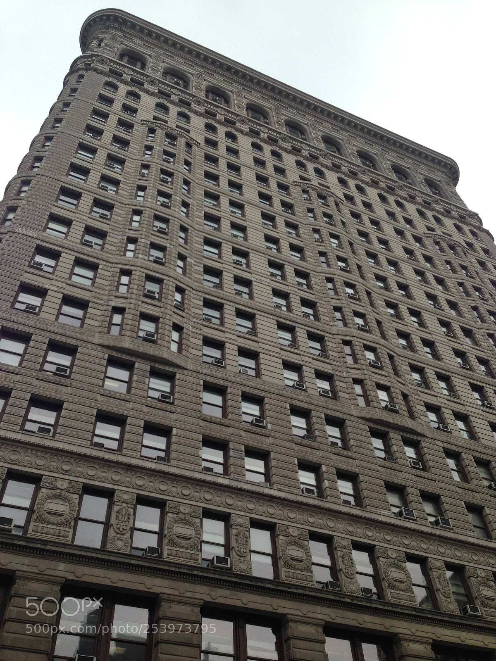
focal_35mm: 33
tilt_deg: +50.5
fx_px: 630
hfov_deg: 42.9
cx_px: 248
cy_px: 330
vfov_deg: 55.4
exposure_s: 1/1391
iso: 50
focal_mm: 4.12
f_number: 2.4
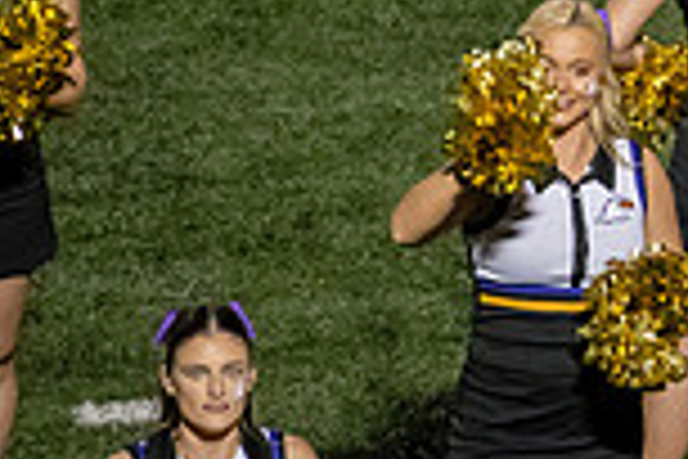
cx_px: 1075
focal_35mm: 756
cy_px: 20
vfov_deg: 1.8
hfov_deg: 2.7
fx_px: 14447
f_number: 3.2
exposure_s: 1/500
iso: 4000
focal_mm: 200
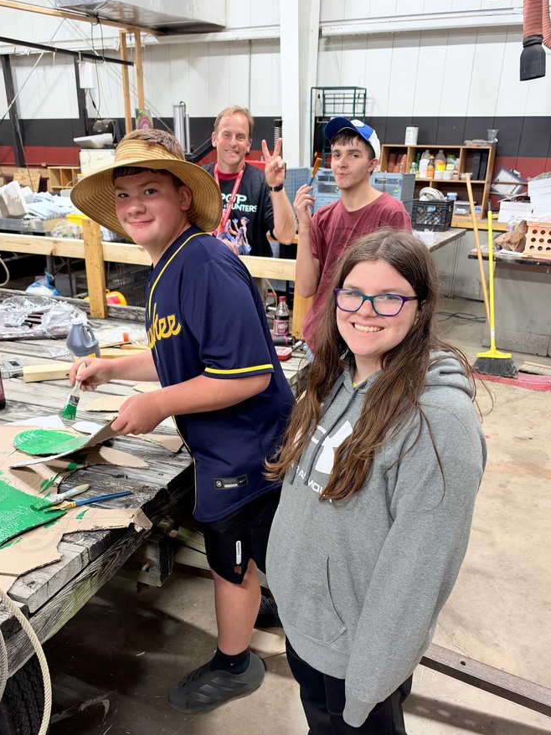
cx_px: 258
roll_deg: -0.3
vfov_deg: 63.2
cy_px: 420
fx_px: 595
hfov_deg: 49.7
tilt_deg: -24.6
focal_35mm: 28
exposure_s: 1/60
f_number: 1.8
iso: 320
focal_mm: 6.93
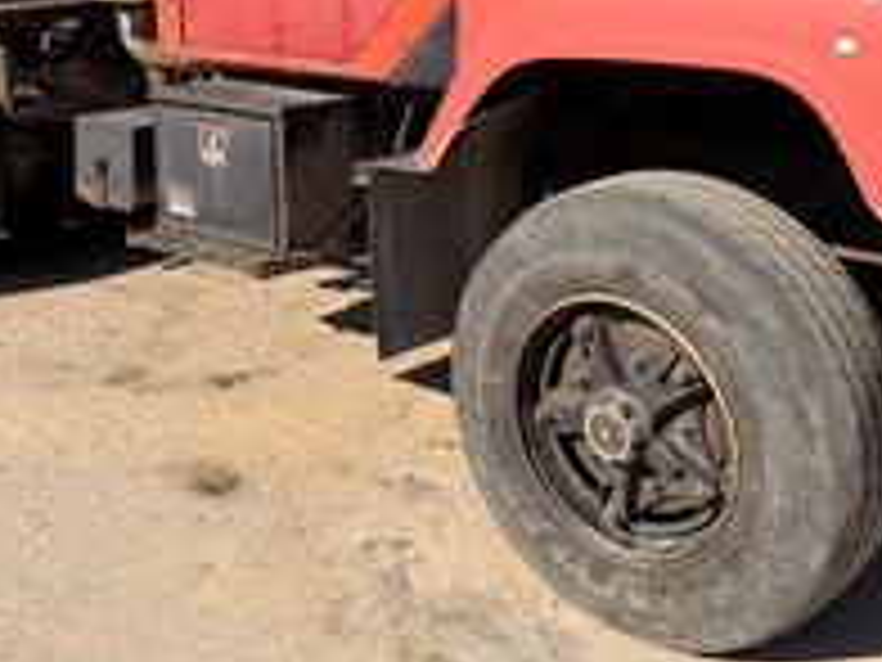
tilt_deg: -7.3
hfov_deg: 38.9
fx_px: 1248
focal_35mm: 49
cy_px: 86
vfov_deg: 28.7
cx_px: 450
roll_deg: +2.2
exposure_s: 1/3953
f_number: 1.78
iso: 80
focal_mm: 6.76
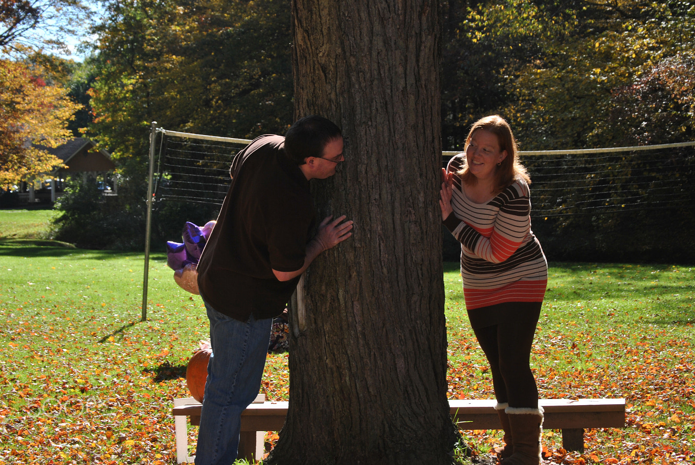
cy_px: 232
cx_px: 348
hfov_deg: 24.6
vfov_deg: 16.6
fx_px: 1595
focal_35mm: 82
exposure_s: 1/200
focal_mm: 55
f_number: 5.6
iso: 100
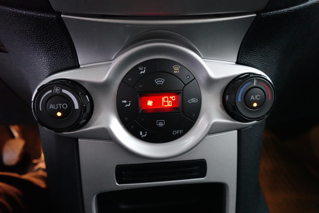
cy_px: 106
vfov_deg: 61.9
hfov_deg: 84.0
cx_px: 160
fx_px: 177
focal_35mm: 20
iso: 4000
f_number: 2
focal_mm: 7.6
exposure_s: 1/80
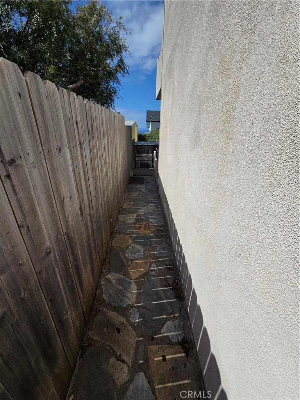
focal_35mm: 13
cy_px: 200
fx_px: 150
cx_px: 150
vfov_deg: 106.2
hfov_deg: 89.9
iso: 50
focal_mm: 2.2
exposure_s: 1/4064
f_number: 2.2
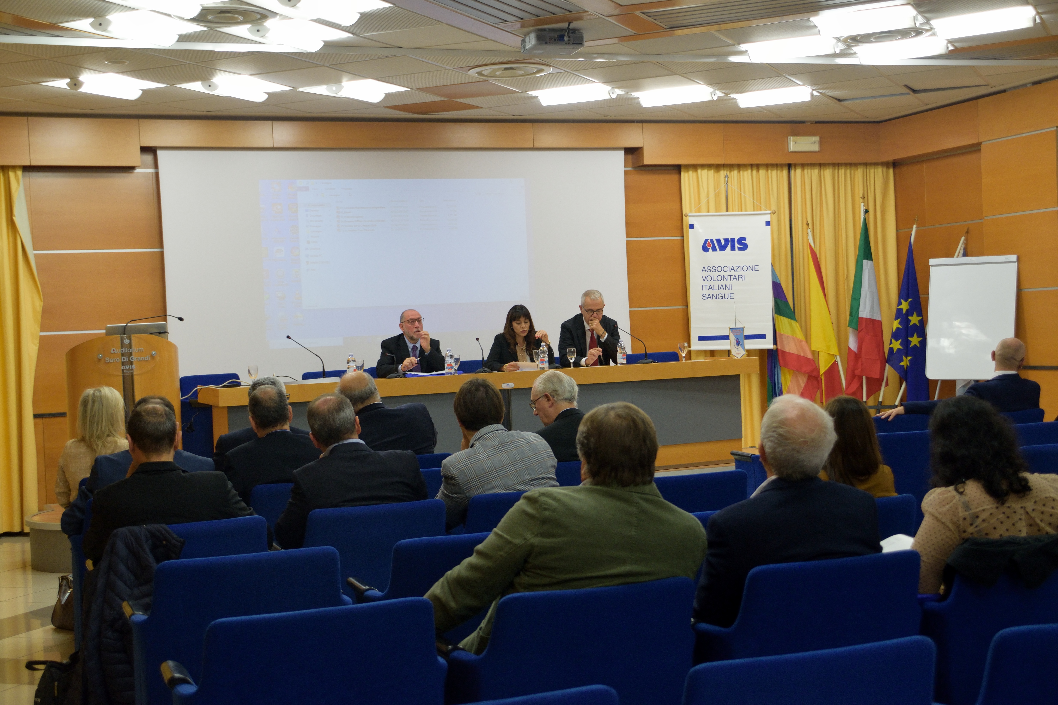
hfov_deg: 38.9
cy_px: 352
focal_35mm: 51
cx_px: 529
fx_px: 1499
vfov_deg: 26.5
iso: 560
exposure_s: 1/60
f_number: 4.5
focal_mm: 34
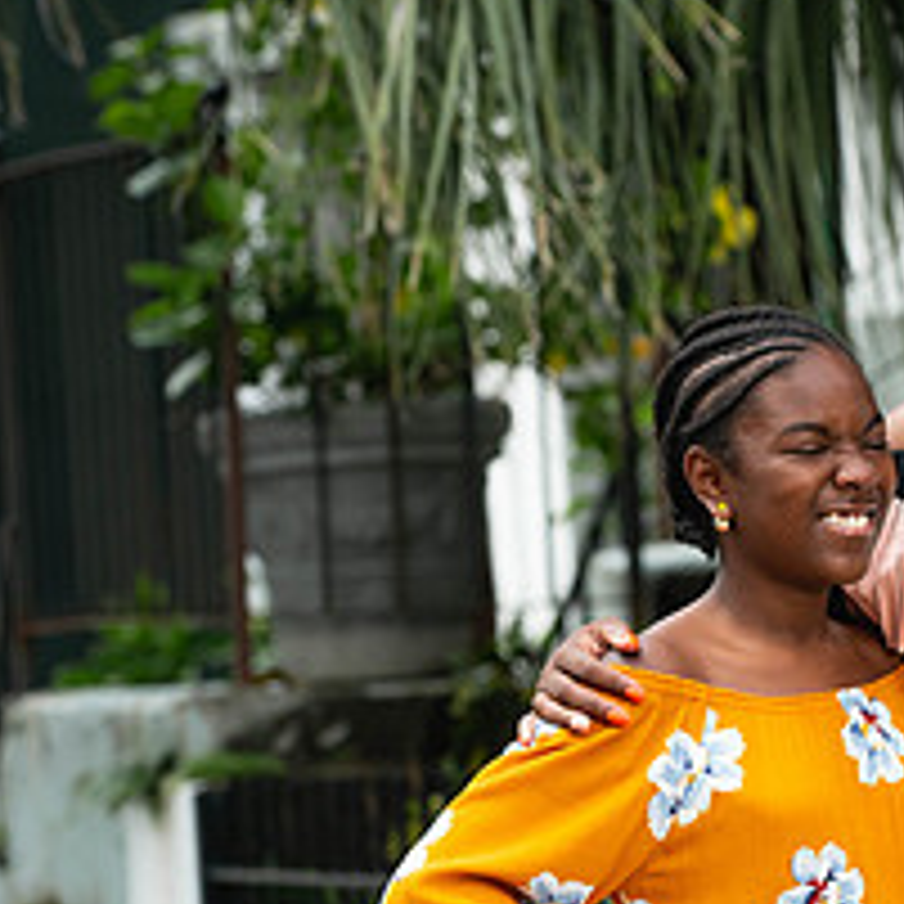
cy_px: 731
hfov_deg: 4.6
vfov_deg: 4.6
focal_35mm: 381
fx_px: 11257
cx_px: 828
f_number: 5.6
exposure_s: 1/640
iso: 320
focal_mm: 155
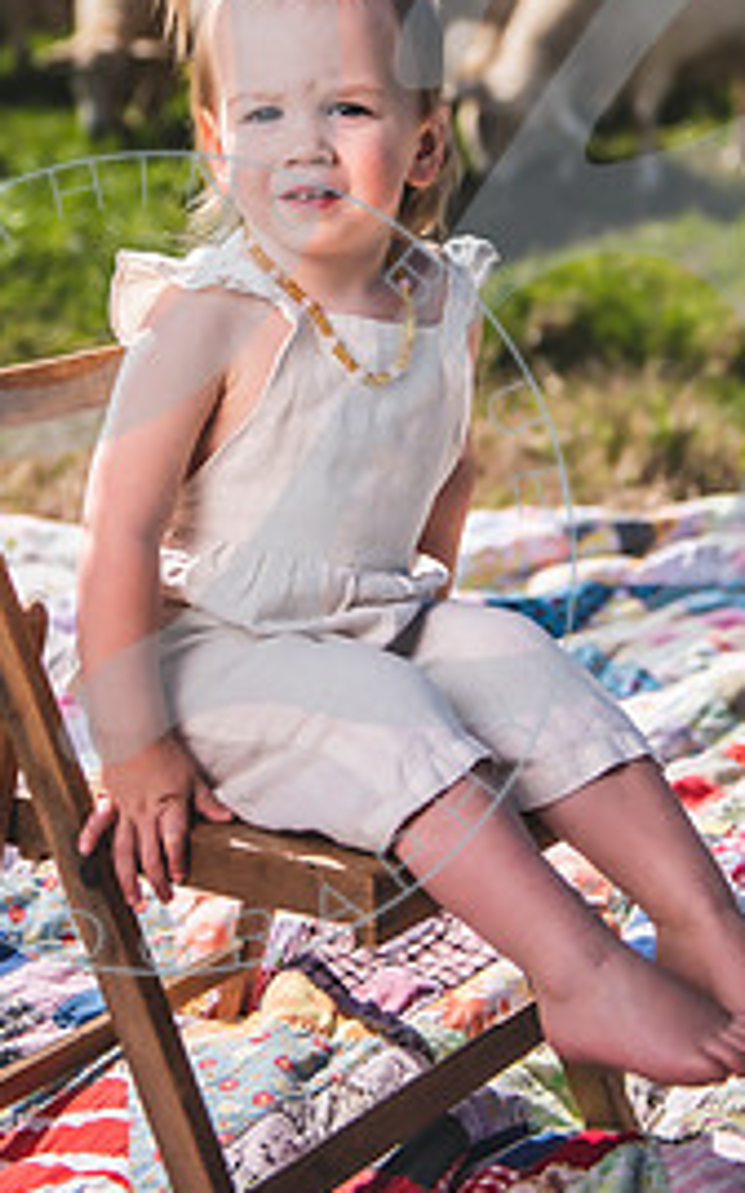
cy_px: 226
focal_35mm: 75
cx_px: 364
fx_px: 2438
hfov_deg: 17.4
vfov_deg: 26.9
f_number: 2.8
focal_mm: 44
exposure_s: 1/2500
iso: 100
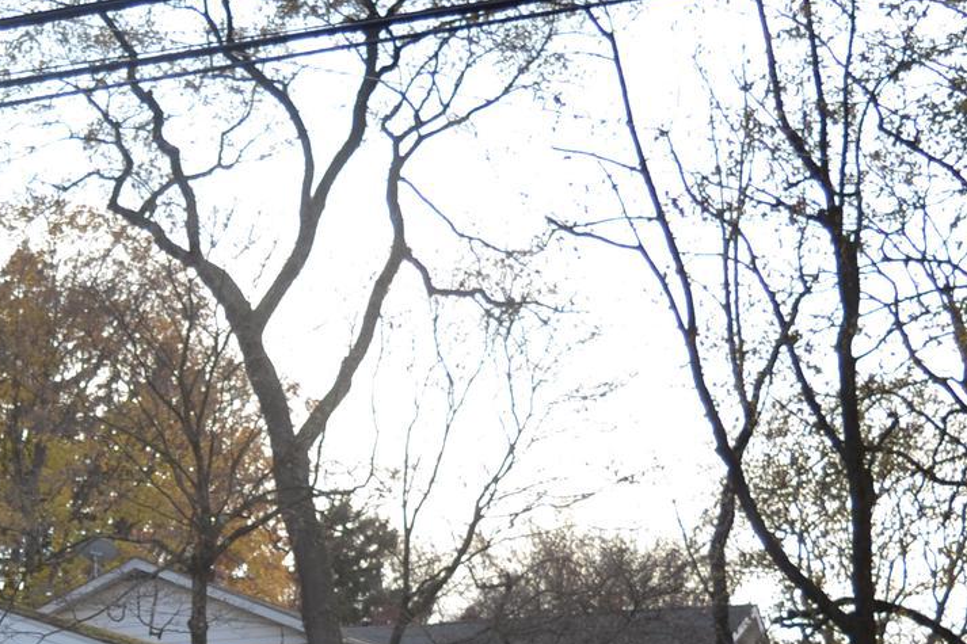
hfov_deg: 17.7
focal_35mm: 112
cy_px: 848
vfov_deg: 11.9
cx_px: -65
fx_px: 3008
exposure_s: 1/200
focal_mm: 26
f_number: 4.5
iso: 100
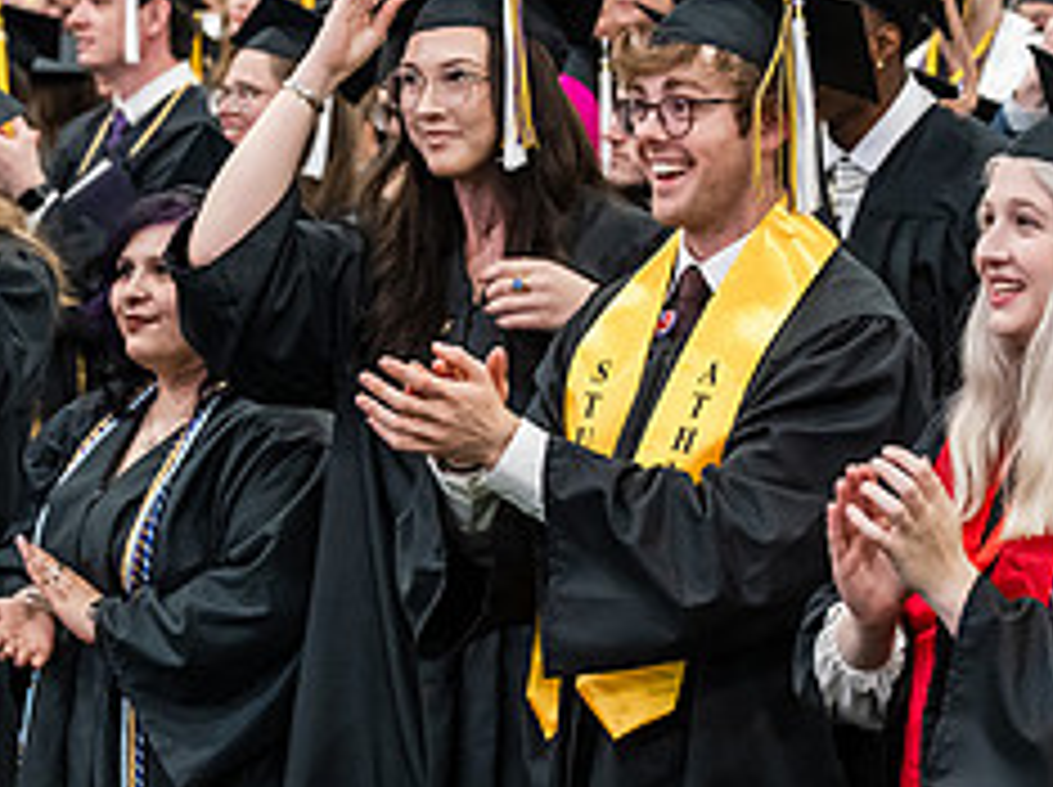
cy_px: 407
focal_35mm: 167
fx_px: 5075
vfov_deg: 8.9
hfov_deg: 11.8
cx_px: 432
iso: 4000
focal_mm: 70
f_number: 3.5
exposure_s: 1/200
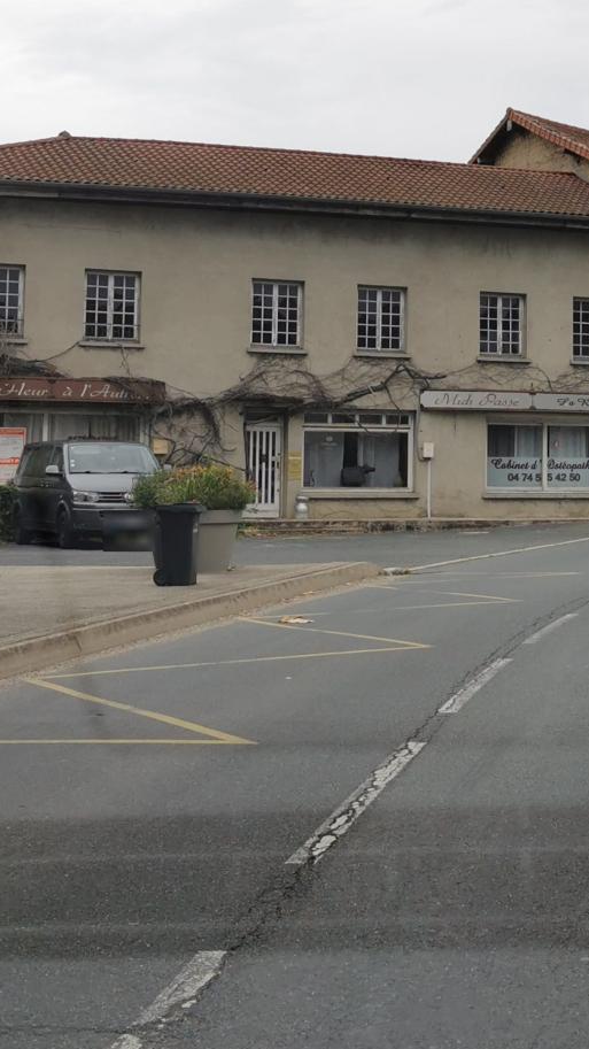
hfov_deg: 17.8
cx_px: 588
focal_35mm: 66
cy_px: 340
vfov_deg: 31.6
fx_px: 1834
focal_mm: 5.56
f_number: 1.6
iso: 50
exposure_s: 1/679
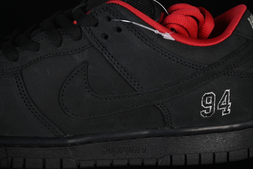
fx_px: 527
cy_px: 84
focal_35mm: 75
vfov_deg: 18.2
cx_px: 126
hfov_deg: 27.0
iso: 160
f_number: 6.3
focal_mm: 50
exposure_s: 1/50
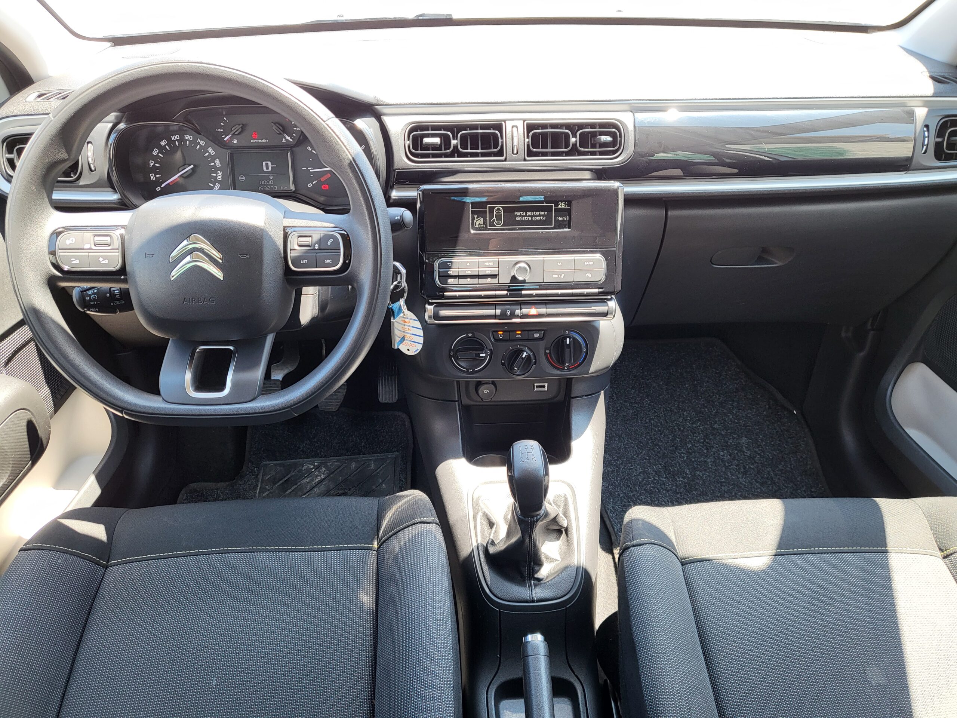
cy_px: 359
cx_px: 478
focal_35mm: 26
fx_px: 719
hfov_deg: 67.3
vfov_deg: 53.1
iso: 50
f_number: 1.8
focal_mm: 4.25
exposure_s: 1/120
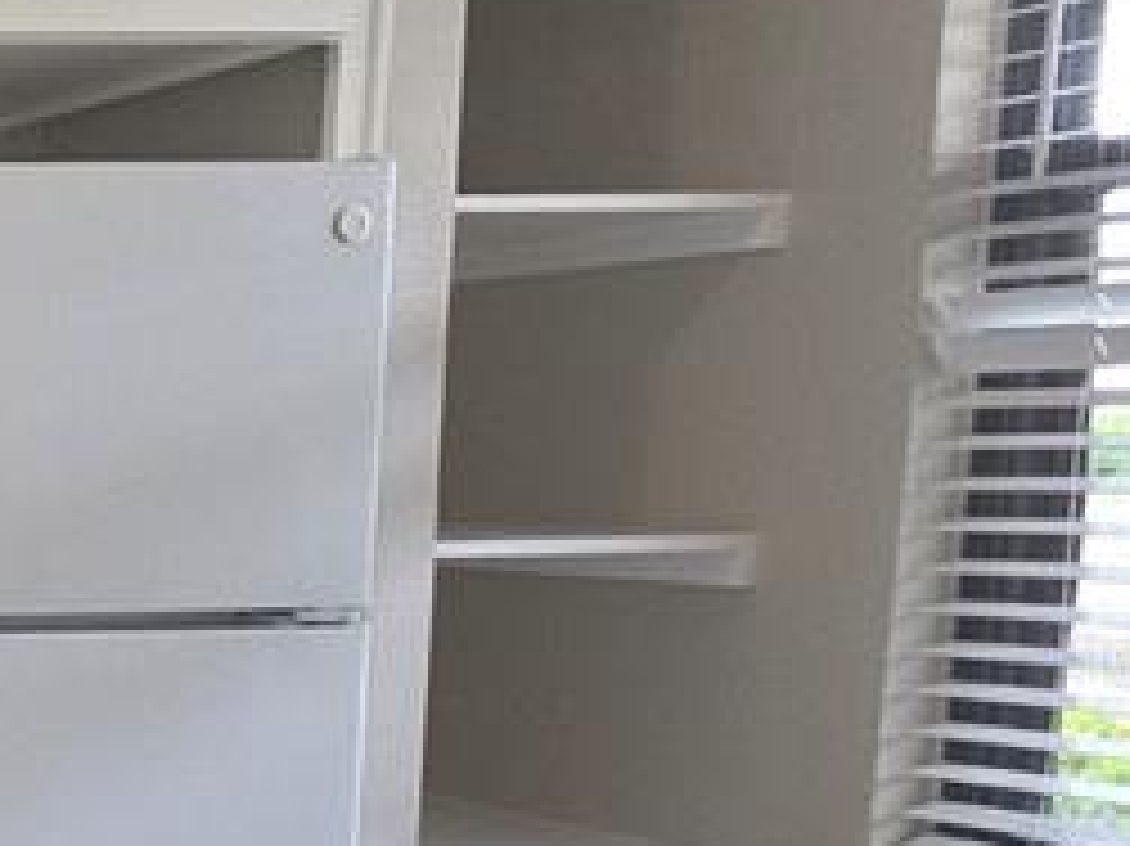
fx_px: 1729
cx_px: -972
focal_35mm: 53
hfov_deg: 21.2
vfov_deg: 27.1
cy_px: 652
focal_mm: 2.2
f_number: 1.9
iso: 80
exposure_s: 1/60
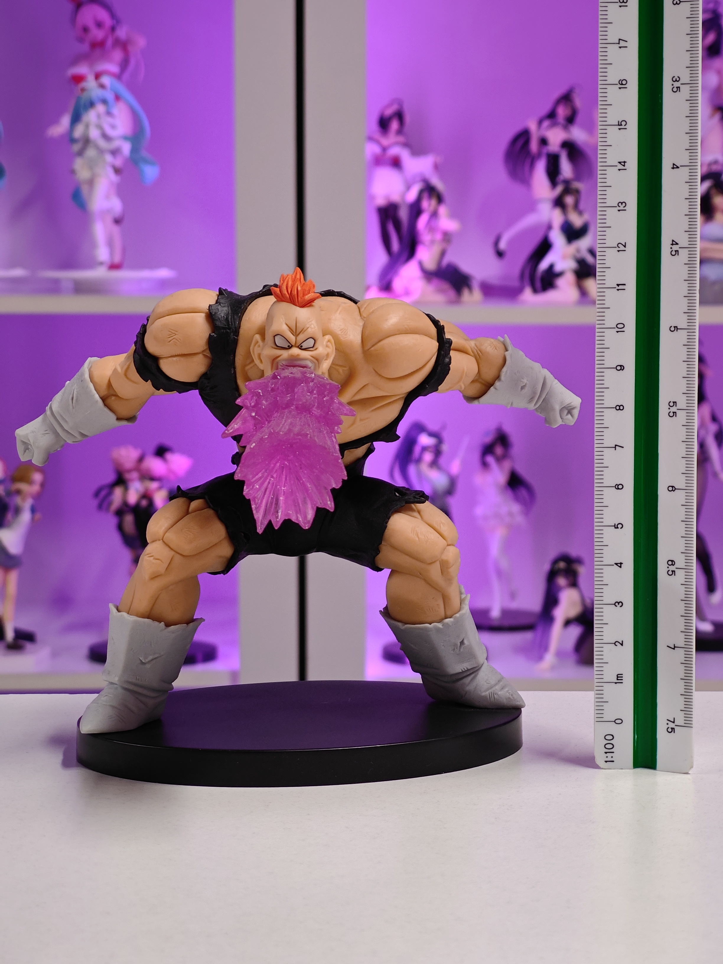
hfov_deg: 18.4
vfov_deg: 24.4
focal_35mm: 80
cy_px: 482
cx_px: 362
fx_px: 2228
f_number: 2.4
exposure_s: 1/21.3
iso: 400
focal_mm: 7.48
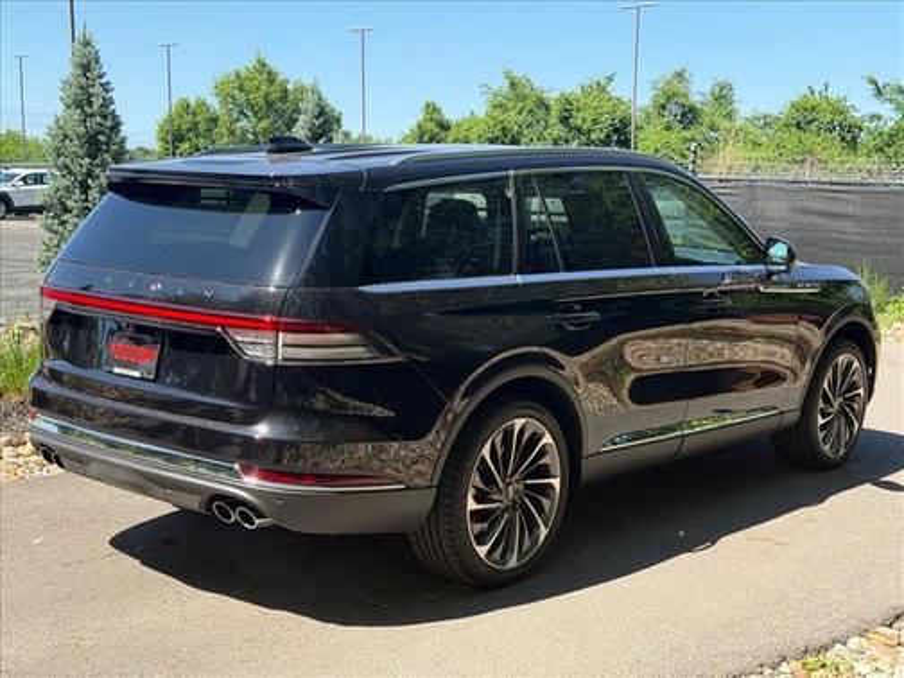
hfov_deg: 39.7
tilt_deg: -3.5
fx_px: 1254
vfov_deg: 30.3
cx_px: 452
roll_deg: +0.3
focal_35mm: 48
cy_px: 339
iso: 100
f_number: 1.78
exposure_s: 1/1715
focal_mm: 6.76
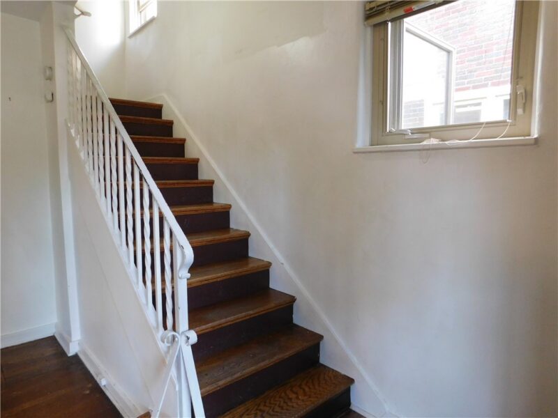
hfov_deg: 73.9
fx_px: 371
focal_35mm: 23
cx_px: 279
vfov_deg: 58.9
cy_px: 209
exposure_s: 1/25
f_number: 3
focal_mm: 4
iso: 400
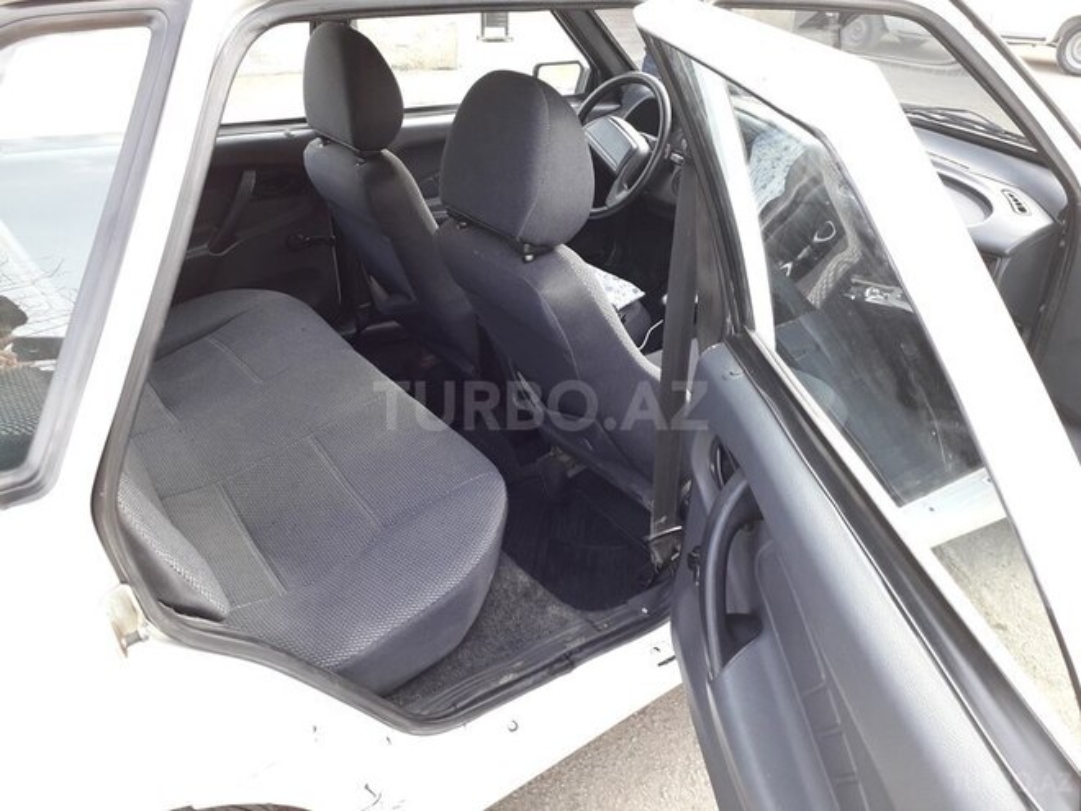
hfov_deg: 65.3
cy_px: 406
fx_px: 843
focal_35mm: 27
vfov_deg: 51.4
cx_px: 540
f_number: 1.9
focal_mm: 3.6
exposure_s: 1/50
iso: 50
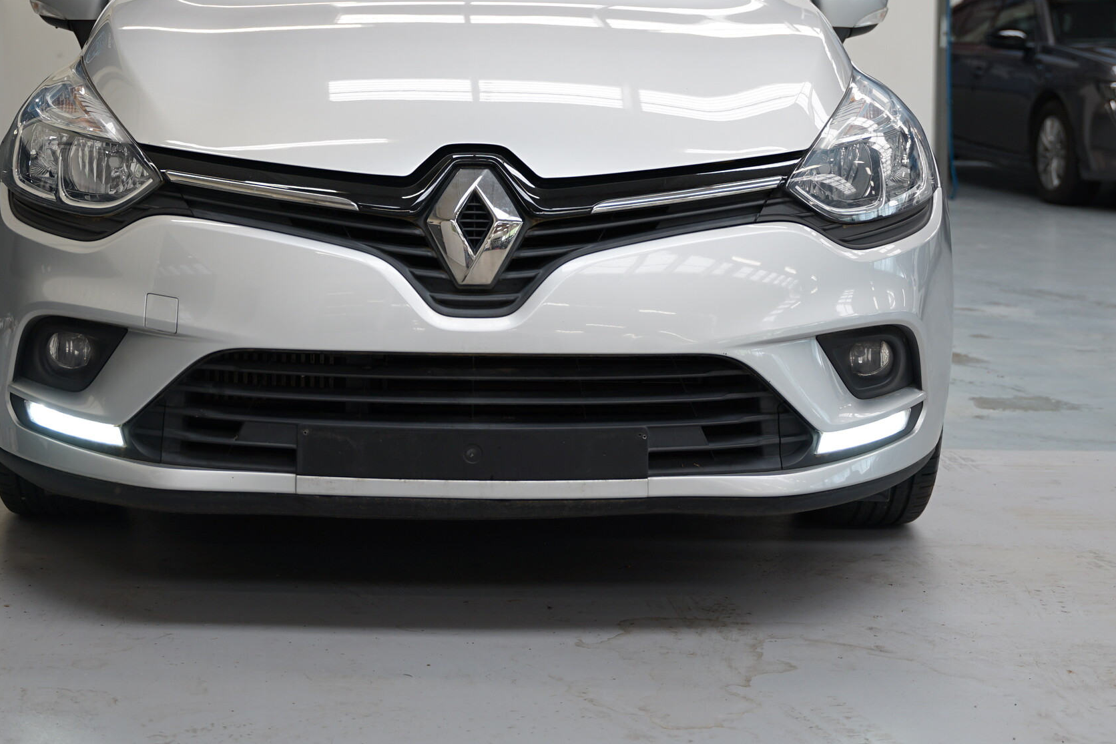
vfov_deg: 21.8
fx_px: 1897
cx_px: 402
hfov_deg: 32.6
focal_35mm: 61
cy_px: 109
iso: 100
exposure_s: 1/60
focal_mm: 34.1
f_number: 2.8
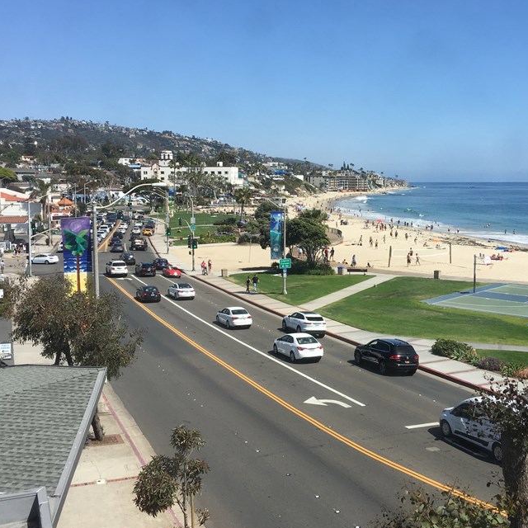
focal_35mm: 41
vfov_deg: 40.9
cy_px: 249
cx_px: 314
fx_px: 708
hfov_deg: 40.8
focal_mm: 4.15
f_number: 2.2
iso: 25
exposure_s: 1/1425
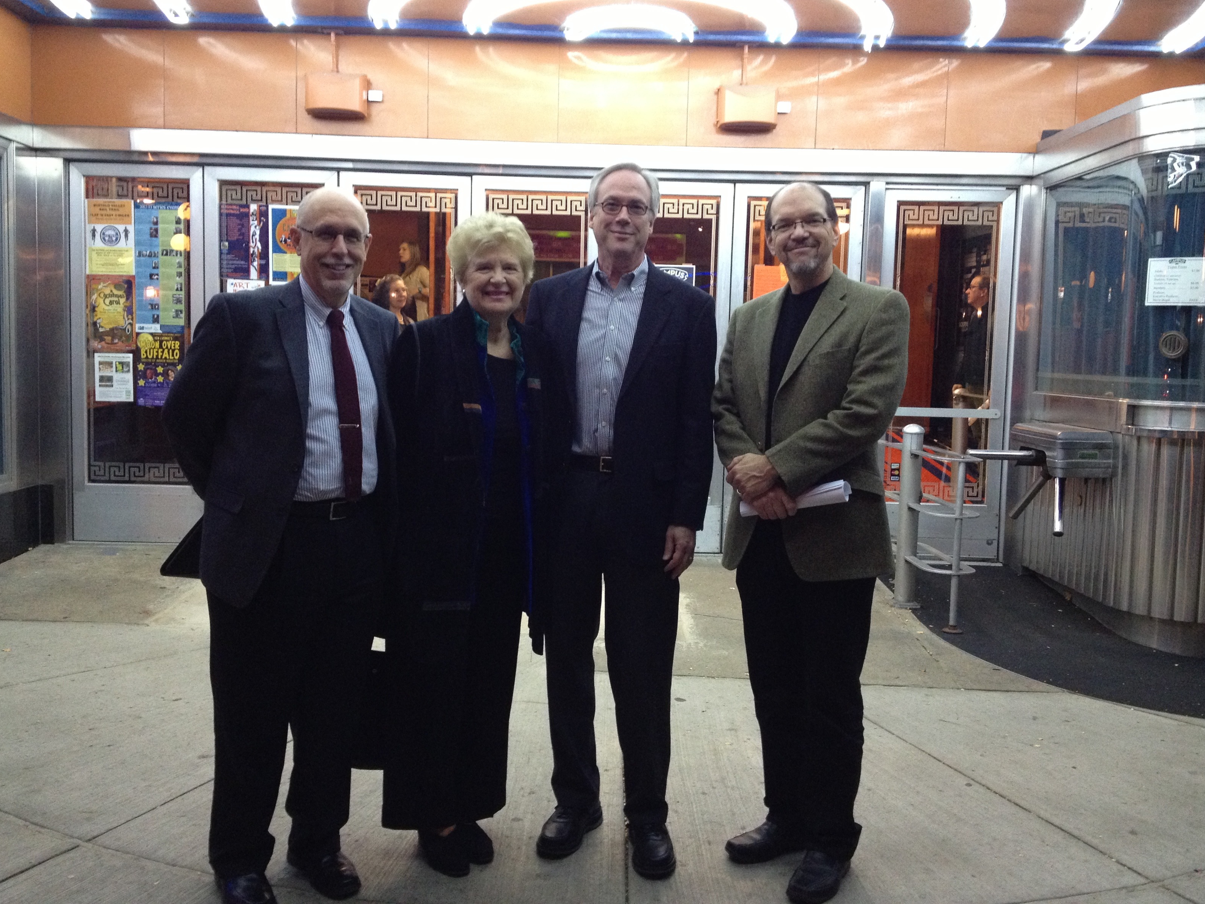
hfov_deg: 51.4
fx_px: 1253
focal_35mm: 36
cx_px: 604
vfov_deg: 39.7
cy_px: 440
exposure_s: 1/20
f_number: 2.4
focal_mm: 4.28
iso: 250
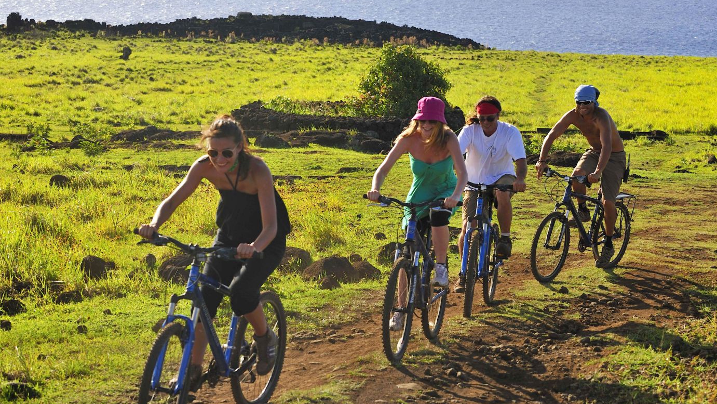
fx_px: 1730
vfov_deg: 13.3
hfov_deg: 23.4
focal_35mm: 91
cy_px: 174
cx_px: 382
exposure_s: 1/800
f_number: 6.3
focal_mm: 75
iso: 200
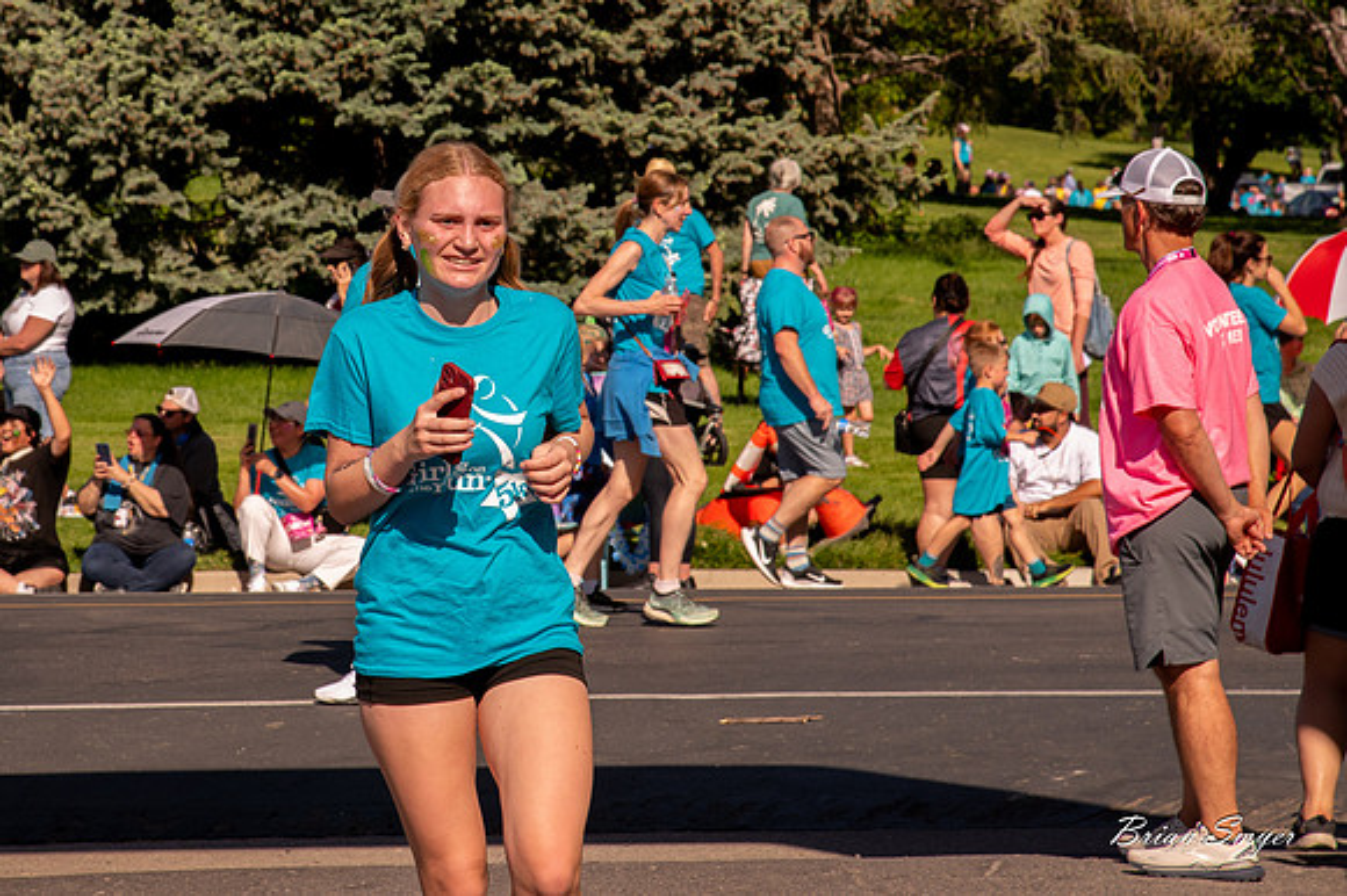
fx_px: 6544
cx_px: 432
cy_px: 250
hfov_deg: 11.7
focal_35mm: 175
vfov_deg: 7.8
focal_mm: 120
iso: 800
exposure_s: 1/1000
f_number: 11
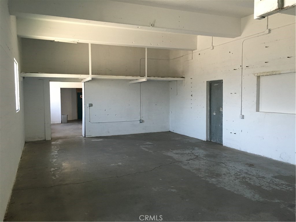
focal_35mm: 29
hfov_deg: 61.7
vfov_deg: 48.2
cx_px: 148
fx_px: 248
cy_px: 111
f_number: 2.2
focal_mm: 4.15
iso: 125
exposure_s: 1/30
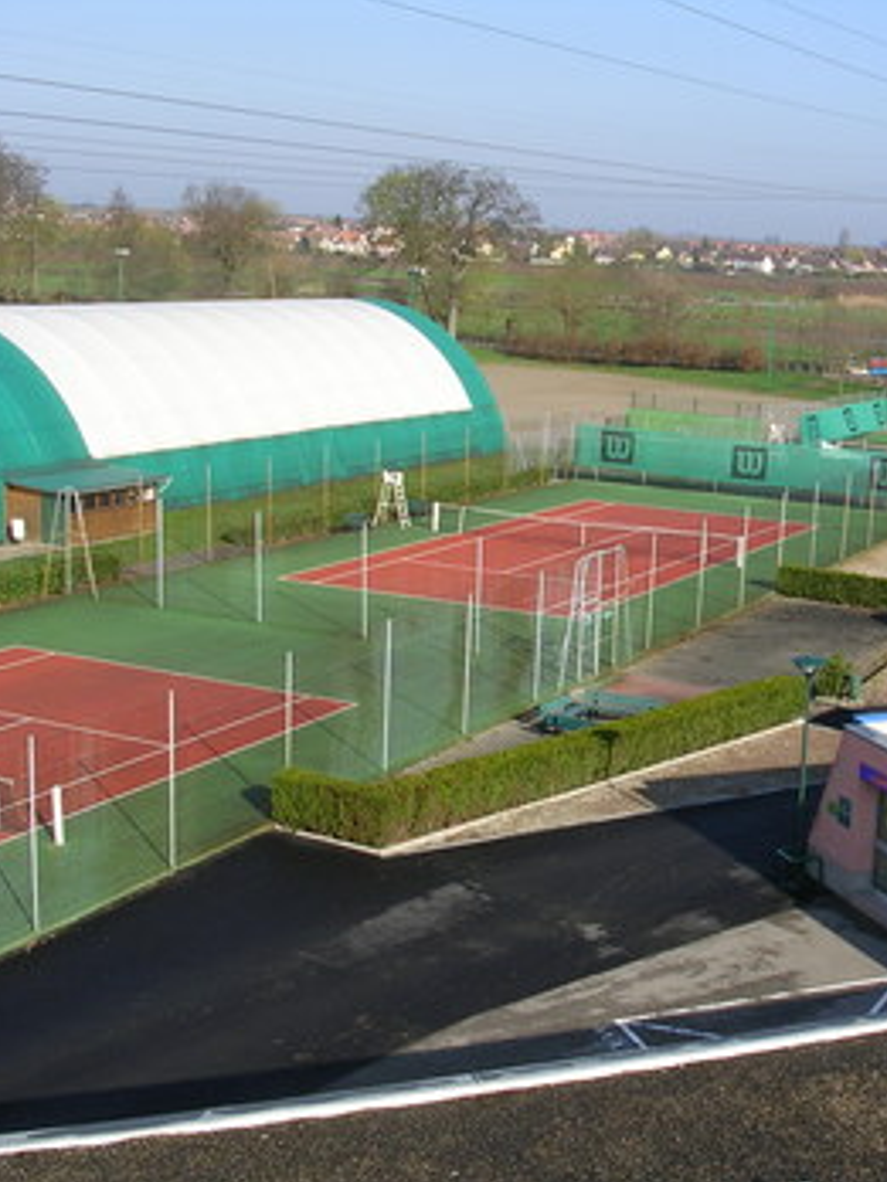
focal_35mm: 51
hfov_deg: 27.7
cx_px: 766
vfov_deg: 37.5
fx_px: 1742
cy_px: 591
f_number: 5.6
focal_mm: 5.8
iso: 50
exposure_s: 1/218
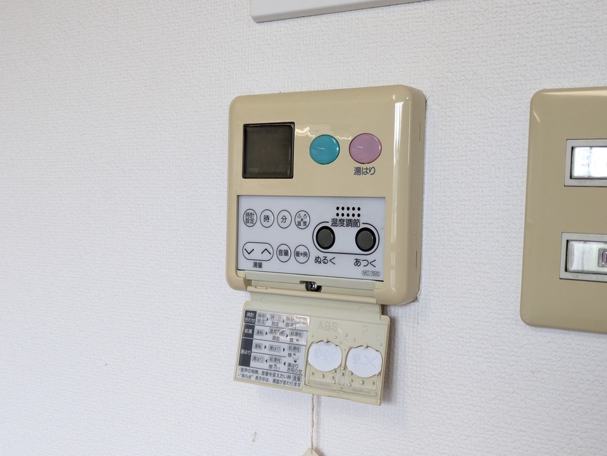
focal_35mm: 51
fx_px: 894
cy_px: 228
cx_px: 304
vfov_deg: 28.6
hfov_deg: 37.5
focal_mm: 5.43
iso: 164
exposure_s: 1/120
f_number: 1.89
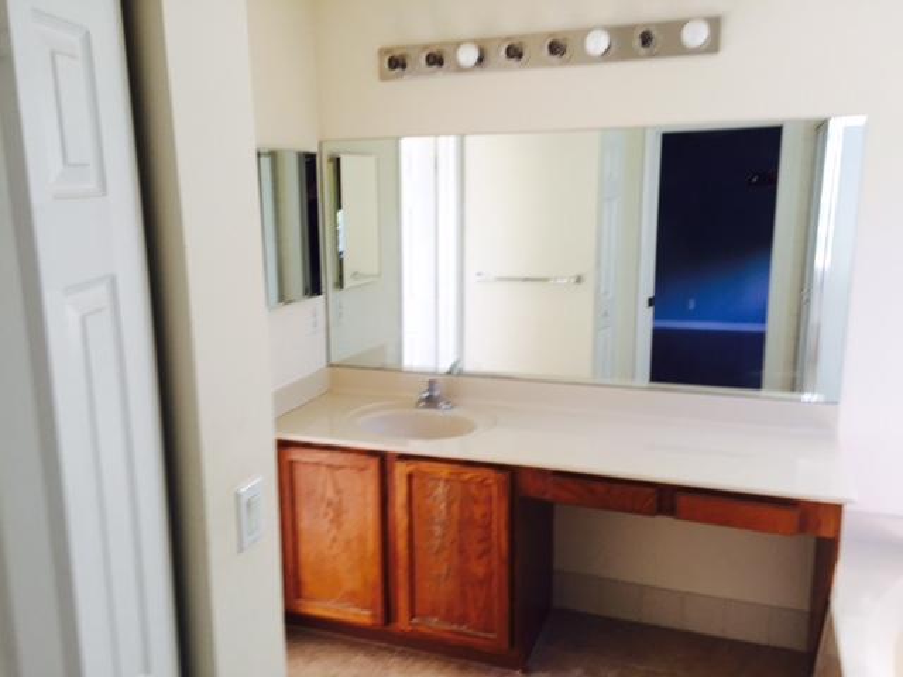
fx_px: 756
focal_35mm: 29
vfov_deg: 48.2
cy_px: 338
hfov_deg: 61.7
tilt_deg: -13.1
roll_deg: -0.6
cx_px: 452
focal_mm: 4.15
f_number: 2.2
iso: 40
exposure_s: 1/60
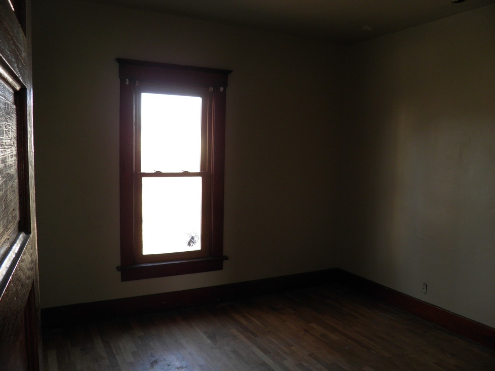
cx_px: 248
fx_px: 400
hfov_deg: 63.4
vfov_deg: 49.7
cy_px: 186
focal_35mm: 28
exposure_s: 1/30
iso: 100
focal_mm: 4.9
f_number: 2.8
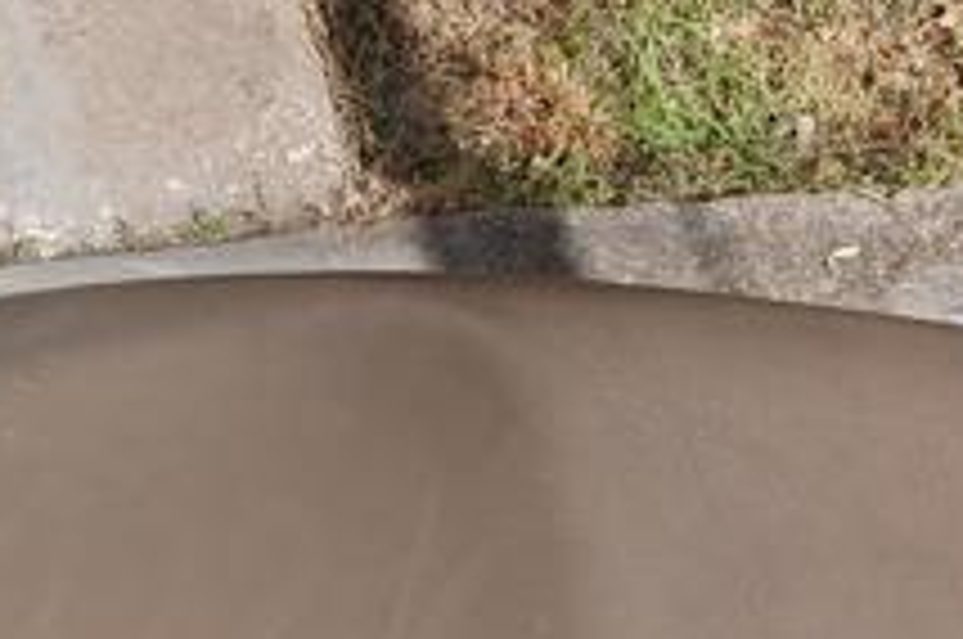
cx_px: 302
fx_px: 2163
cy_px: 904
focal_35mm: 81
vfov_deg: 15.7
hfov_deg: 24.9
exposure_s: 1/373
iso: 20
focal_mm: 3.98
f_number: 1.8
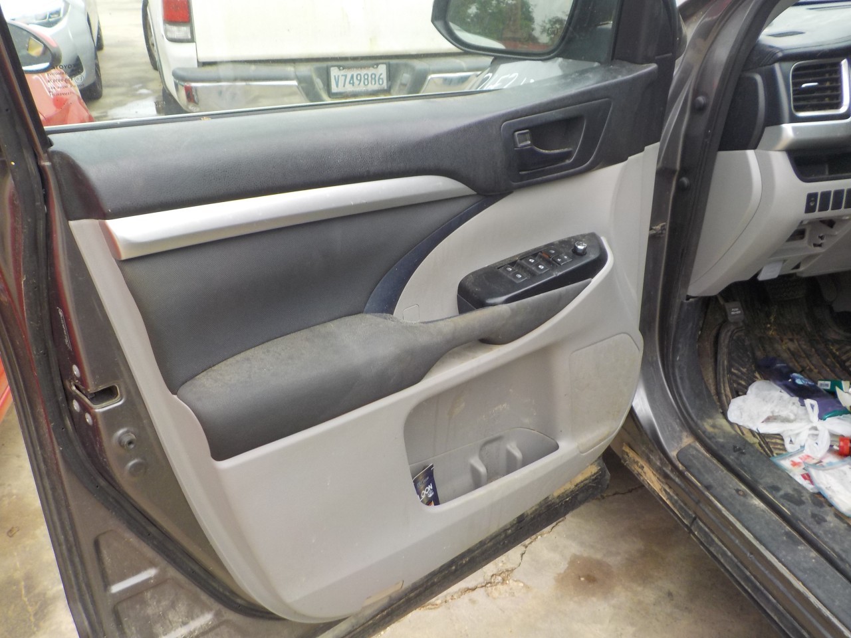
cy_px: 319
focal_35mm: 30
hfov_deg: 60.0
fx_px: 738
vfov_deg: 46.8
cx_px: 426
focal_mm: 4.1
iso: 125
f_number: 3.3
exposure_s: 1/125
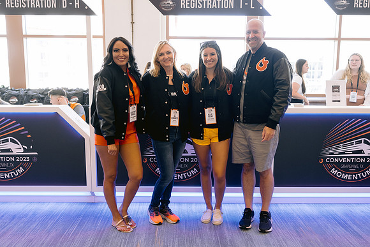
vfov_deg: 37.9
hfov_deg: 54.4
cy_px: 124
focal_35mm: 35
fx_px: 360
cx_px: 185
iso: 800
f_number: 3.5
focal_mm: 35
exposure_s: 1/100
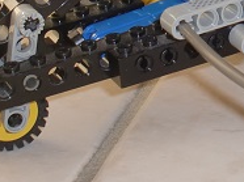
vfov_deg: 9.5
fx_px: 1091
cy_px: -10
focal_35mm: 155
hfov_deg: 12.6
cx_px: 243
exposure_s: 1/60
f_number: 2.8
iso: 64
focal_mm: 6.3
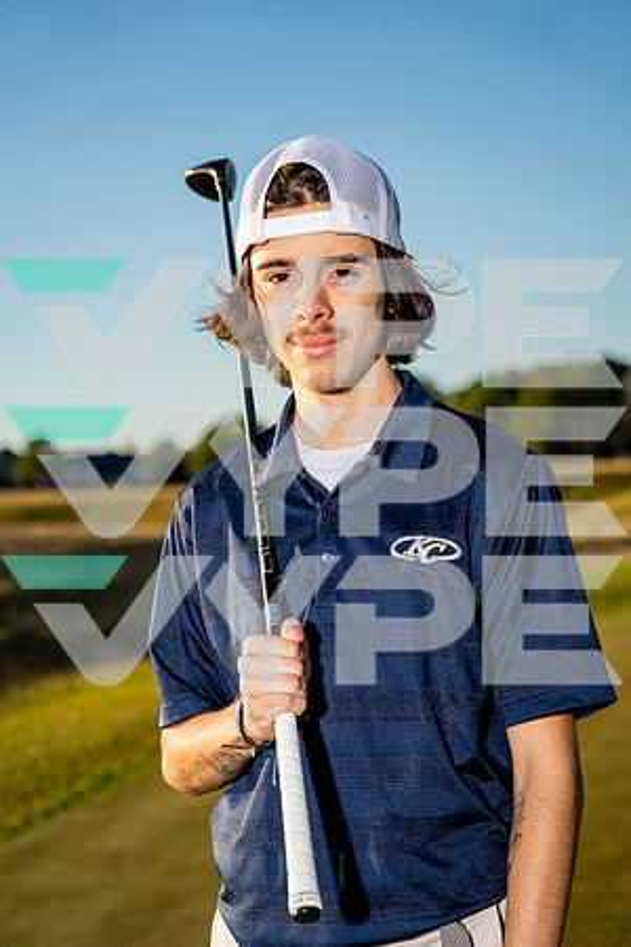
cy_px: 474
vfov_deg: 28.8
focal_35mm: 70
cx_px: 316
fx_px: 1840
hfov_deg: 19.5
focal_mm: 70
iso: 100
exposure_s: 1/1250
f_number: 4
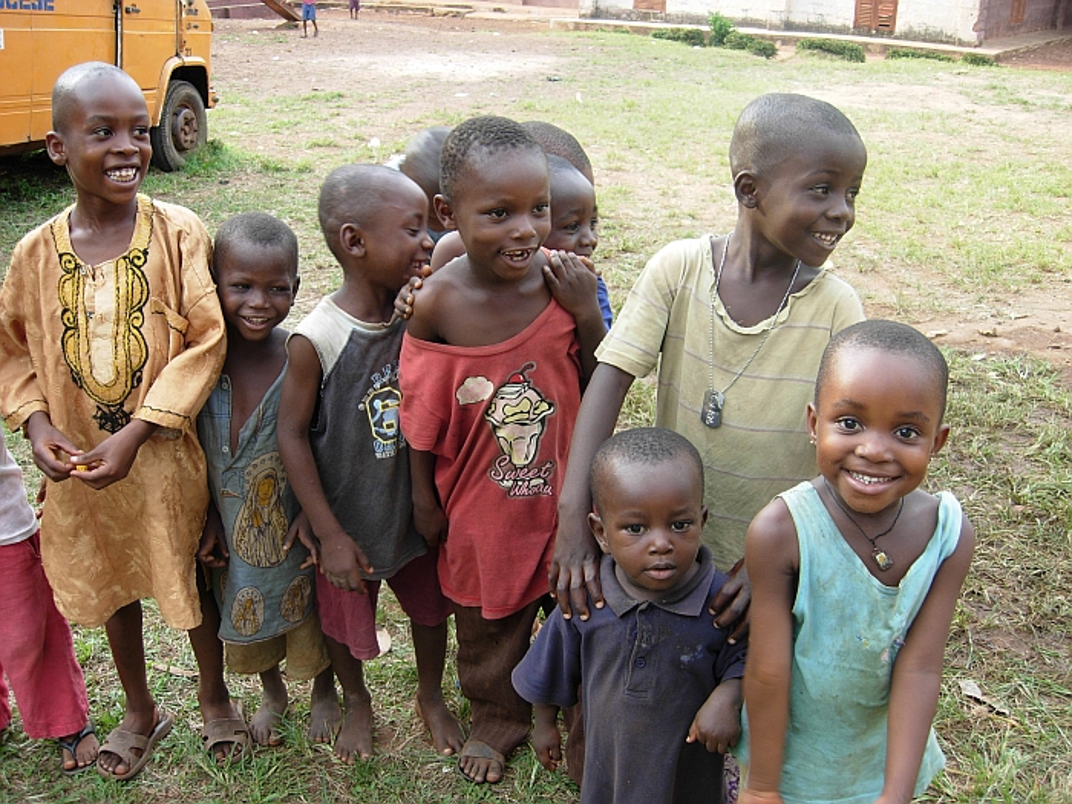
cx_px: 536
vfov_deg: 39.7
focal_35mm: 36
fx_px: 1115
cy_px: 402
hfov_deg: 51.4
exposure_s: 1/65.8
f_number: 3
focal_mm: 7.5
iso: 50
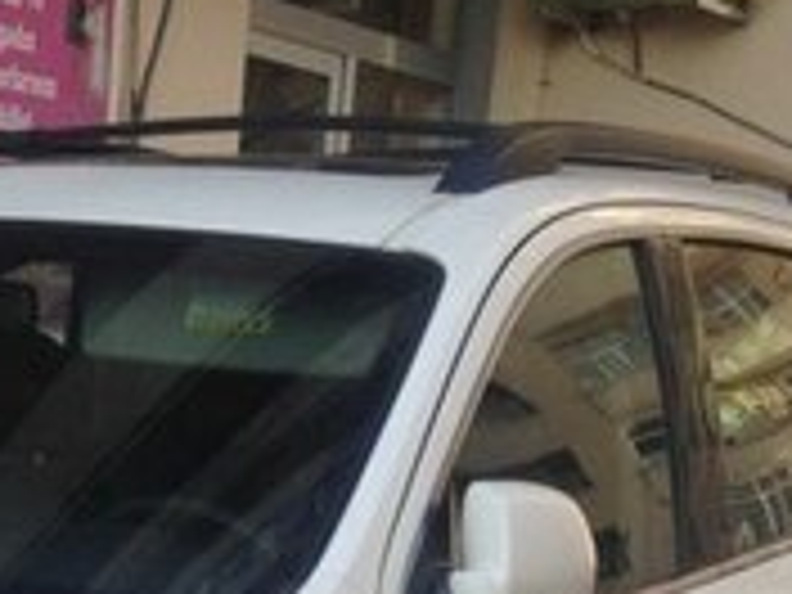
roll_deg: -2.4
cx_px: -220
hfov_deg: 15.2
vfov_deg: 11.4
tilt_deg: -7.3
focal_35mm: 124
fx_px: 2837
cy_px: 947
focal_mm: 4.12
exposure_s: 1/281
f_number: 2.4
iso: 50
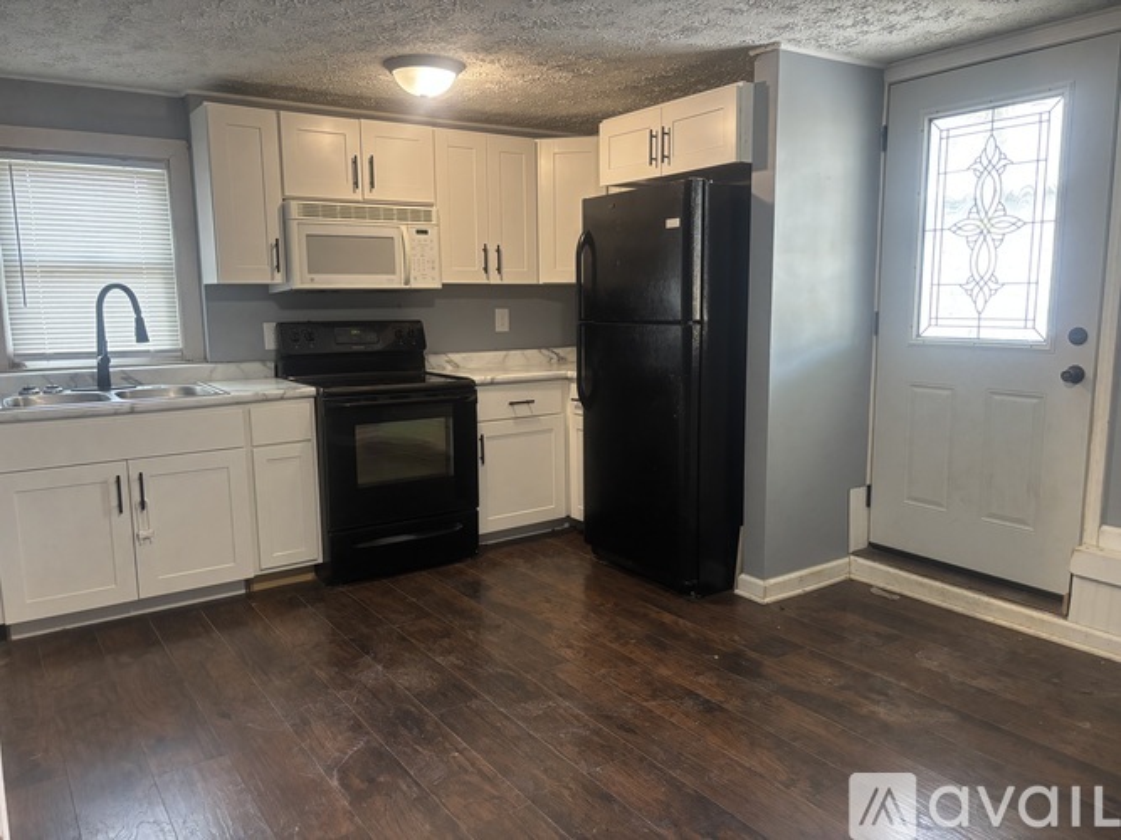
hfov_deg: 67.3
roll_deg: +0.6
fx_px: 842
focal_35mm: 26
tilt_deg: -9.2
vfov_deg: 53.0
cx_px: 560
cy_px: 420
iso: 320
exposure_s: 1/60
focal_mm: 5.96
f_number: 1.6
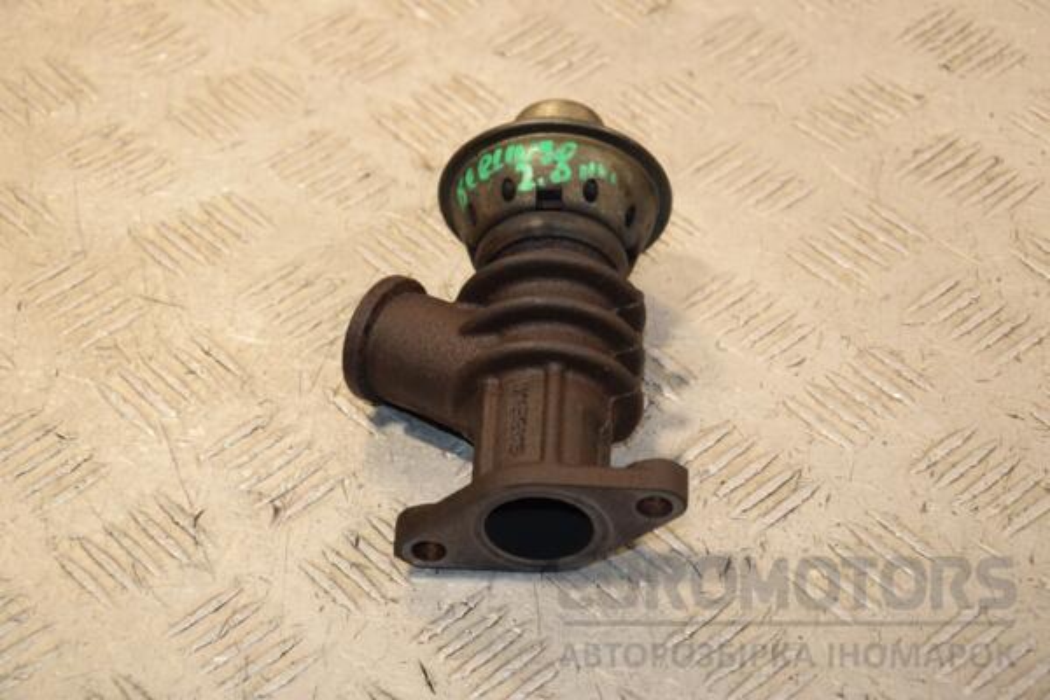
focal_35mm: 105
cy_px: 350
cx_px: 525
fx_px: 3062
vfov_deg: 13.0
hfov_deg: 19.5
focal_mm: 70
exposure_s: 1/200
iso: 800
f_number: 7.1
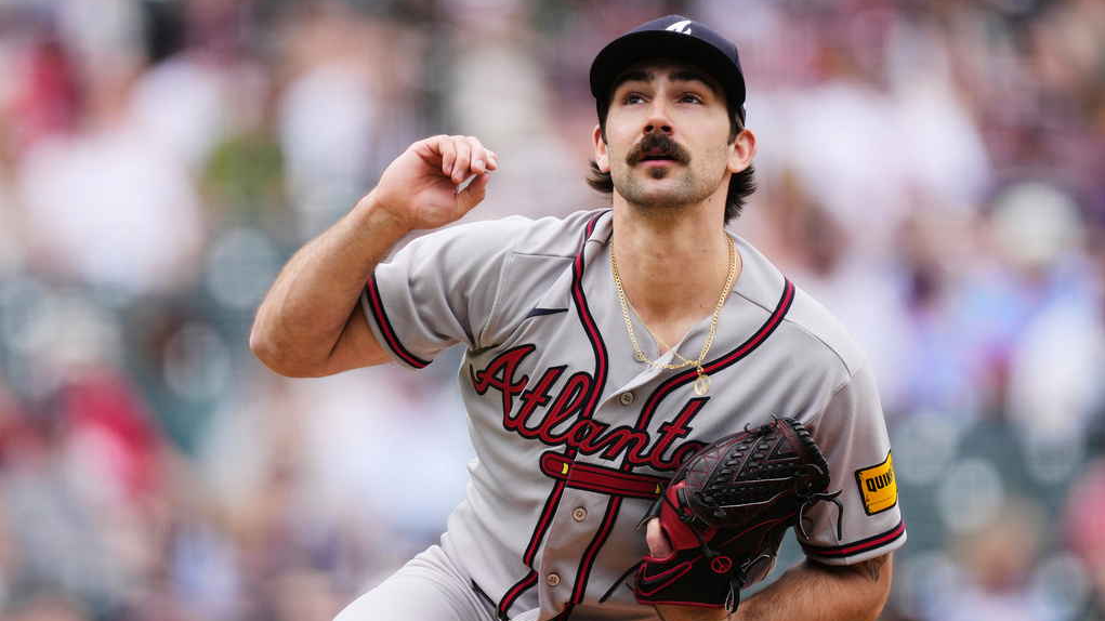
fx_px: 27685
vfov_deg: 1.3
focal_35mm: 945
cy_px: 339
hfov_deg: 2.3
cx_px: 553
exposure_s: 1/1600
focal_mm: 600
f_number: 4
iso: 400
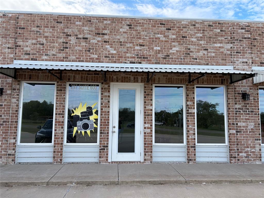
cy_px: 99
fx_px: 198
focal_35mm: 26
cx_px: 132
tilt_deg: +6.6
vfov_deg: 53.1
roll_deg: -0.5
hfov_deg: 67.3
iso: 50
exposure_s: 1/1032
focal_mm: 5.96
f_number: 1.6
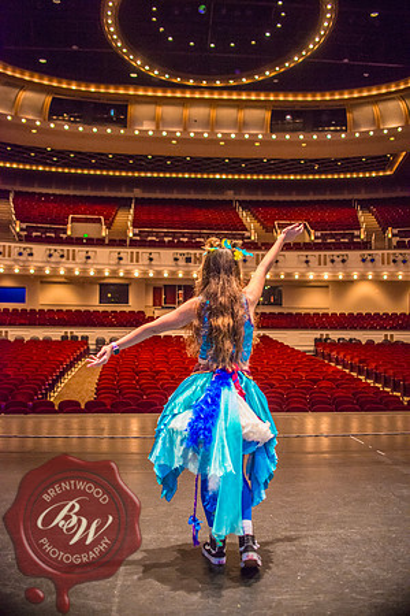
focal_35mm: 35
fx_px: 598
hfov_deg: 37.9
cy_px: 308
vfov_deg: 54.4
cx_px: 205
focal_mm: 35
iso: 6400
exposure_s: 1/200
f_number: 2.8
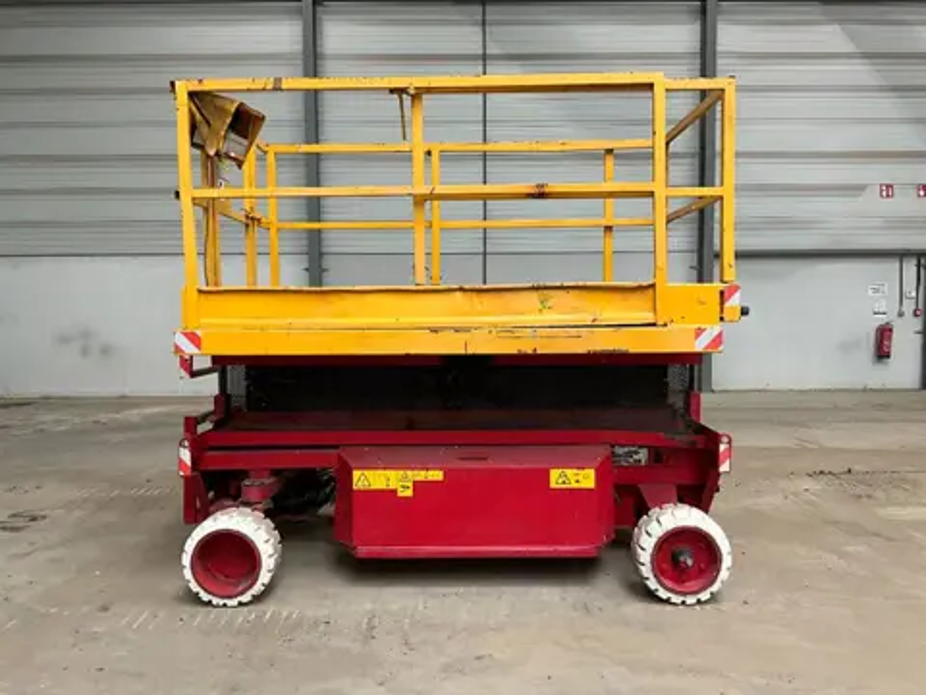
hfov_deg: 61.7
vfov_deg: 48.2
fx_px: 776
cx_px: 463
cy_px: 348
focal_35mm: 29
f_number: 1.8
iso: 100
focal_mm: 3
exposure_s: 1/60
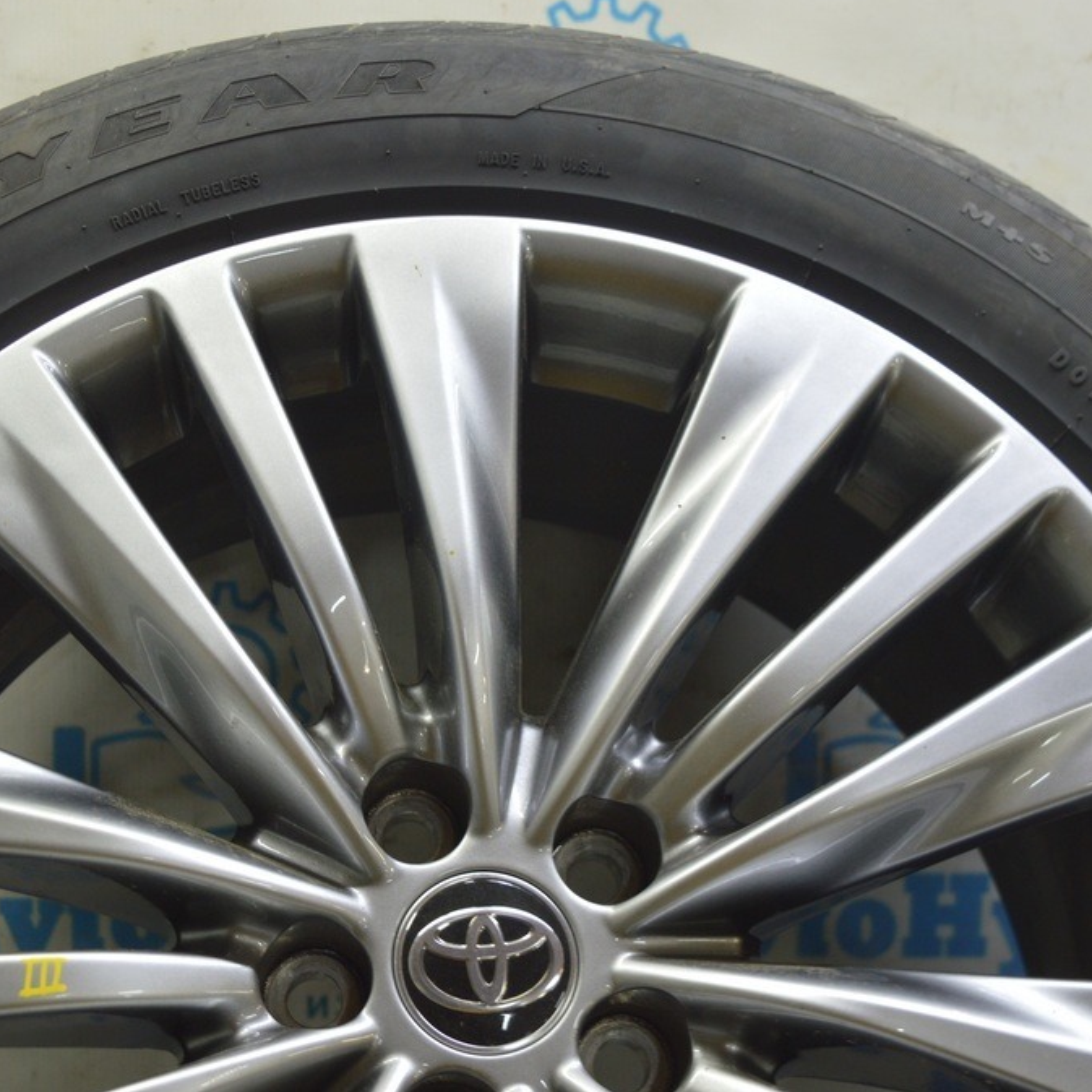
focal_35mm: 62
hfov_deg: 27.6
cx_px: 399
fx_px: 2213
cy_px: 544
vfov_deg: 27.7
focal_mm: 32
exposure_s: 1/20
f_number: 5.6
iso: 400
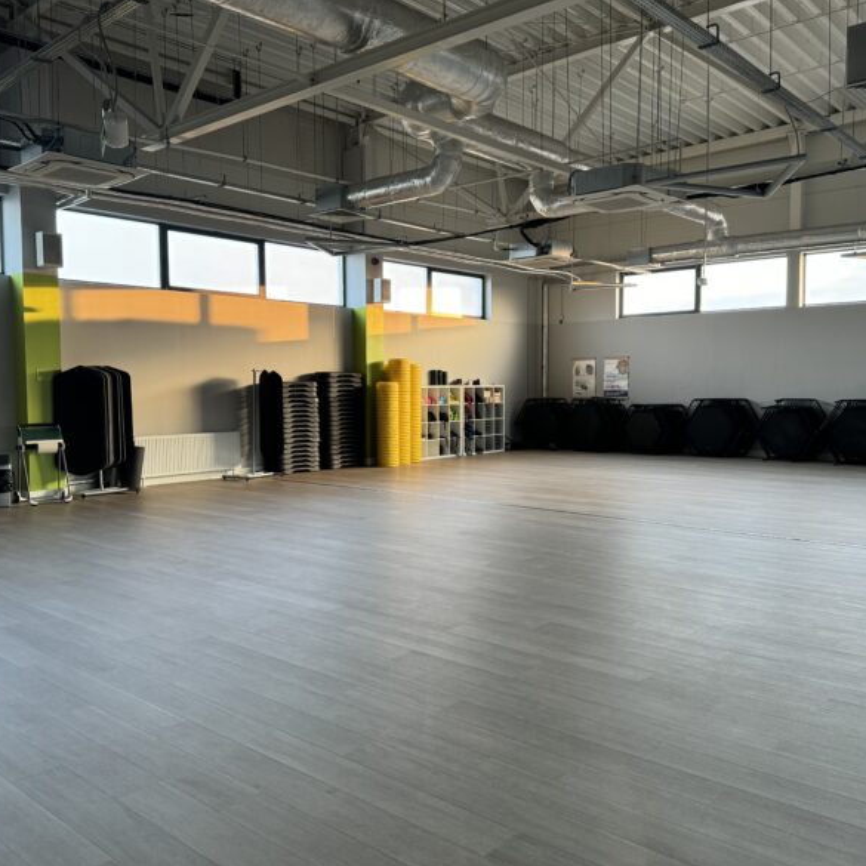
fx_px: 821
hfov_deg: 55.6
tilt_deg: -3.3
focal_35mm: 29
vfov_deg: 55.6
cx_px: 431
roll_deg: +1.1
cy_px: 438
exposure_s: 1/60
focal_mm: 6.76
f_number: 1.78
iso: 250
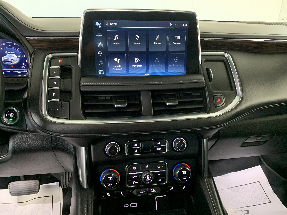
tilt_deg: -23.1
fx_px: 216
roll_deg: +0.0
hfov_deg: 67.3
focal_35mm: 26
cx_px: 144
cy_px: 108
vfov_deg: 53.1
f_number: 1.8
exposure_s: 1/30
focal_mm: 4.25
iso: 640
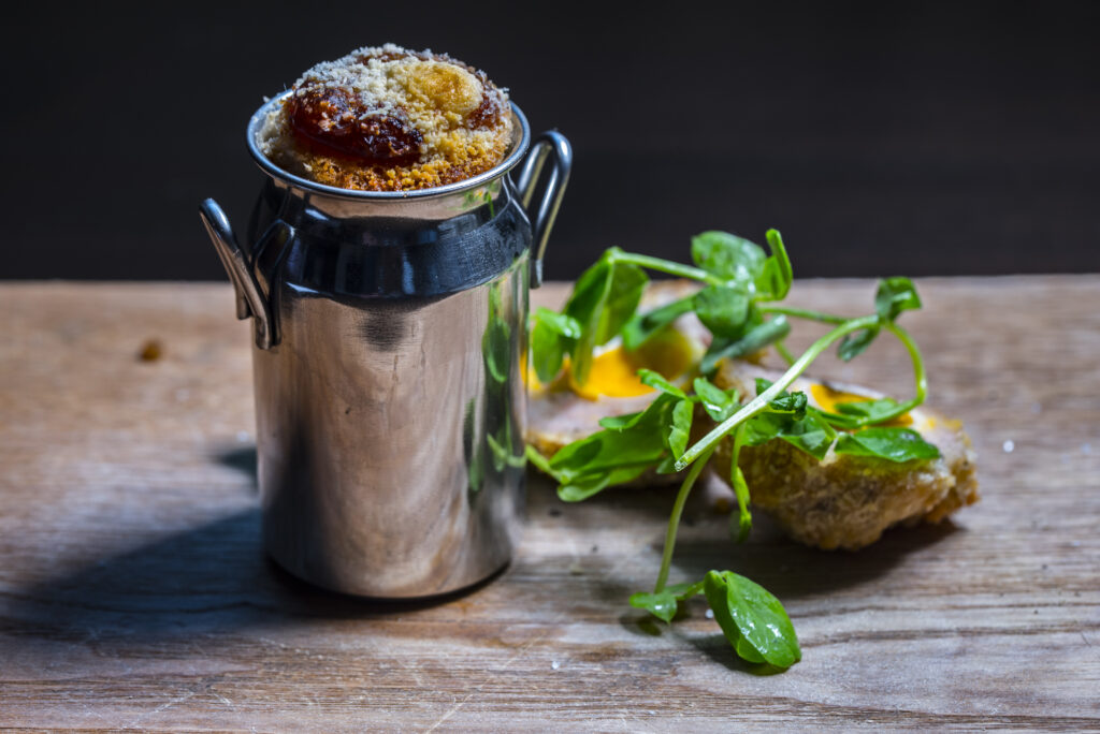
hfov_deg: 22.6
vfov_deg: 15.2
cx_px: 550
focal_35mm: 90
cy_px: 367
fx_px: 2751
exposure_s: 1/60
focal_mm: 90
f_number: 6.3
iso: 250
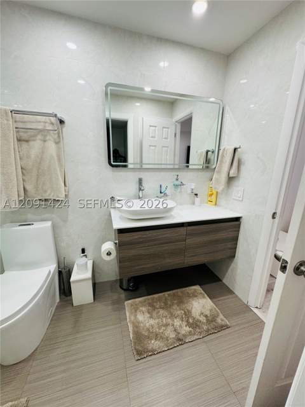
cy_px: 204
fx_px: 164
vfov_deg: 102.1
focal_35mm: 14
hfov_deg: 85.7
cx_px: 152
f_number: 2.2
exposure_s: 1/120
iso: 200
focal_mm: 2.22
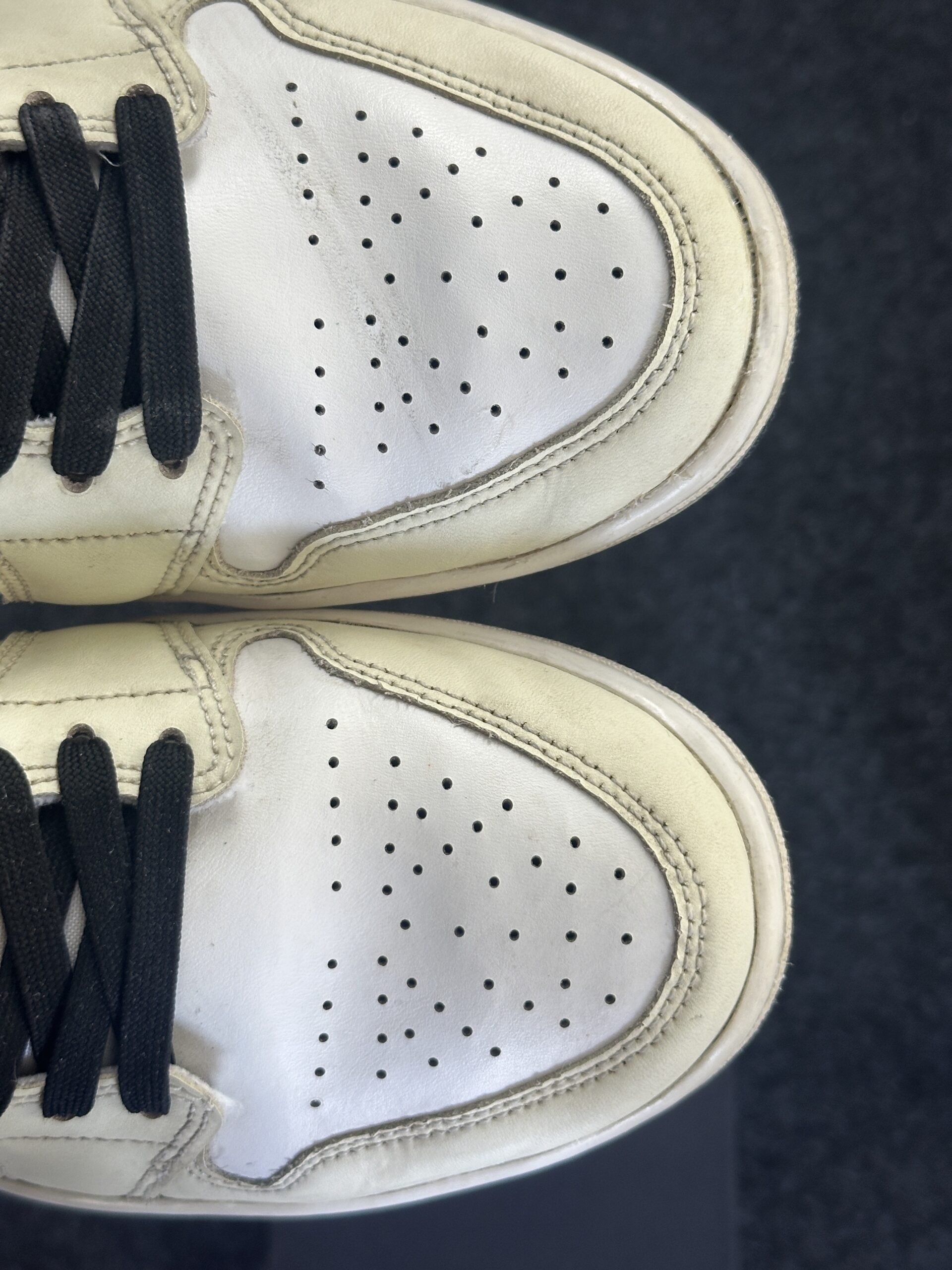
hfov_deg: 30.3
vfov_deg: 39.7
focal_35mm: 48
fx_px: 1760
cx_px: 476
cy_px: 635
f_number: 1.78
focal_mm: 6.86
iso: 64
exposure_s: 1/50
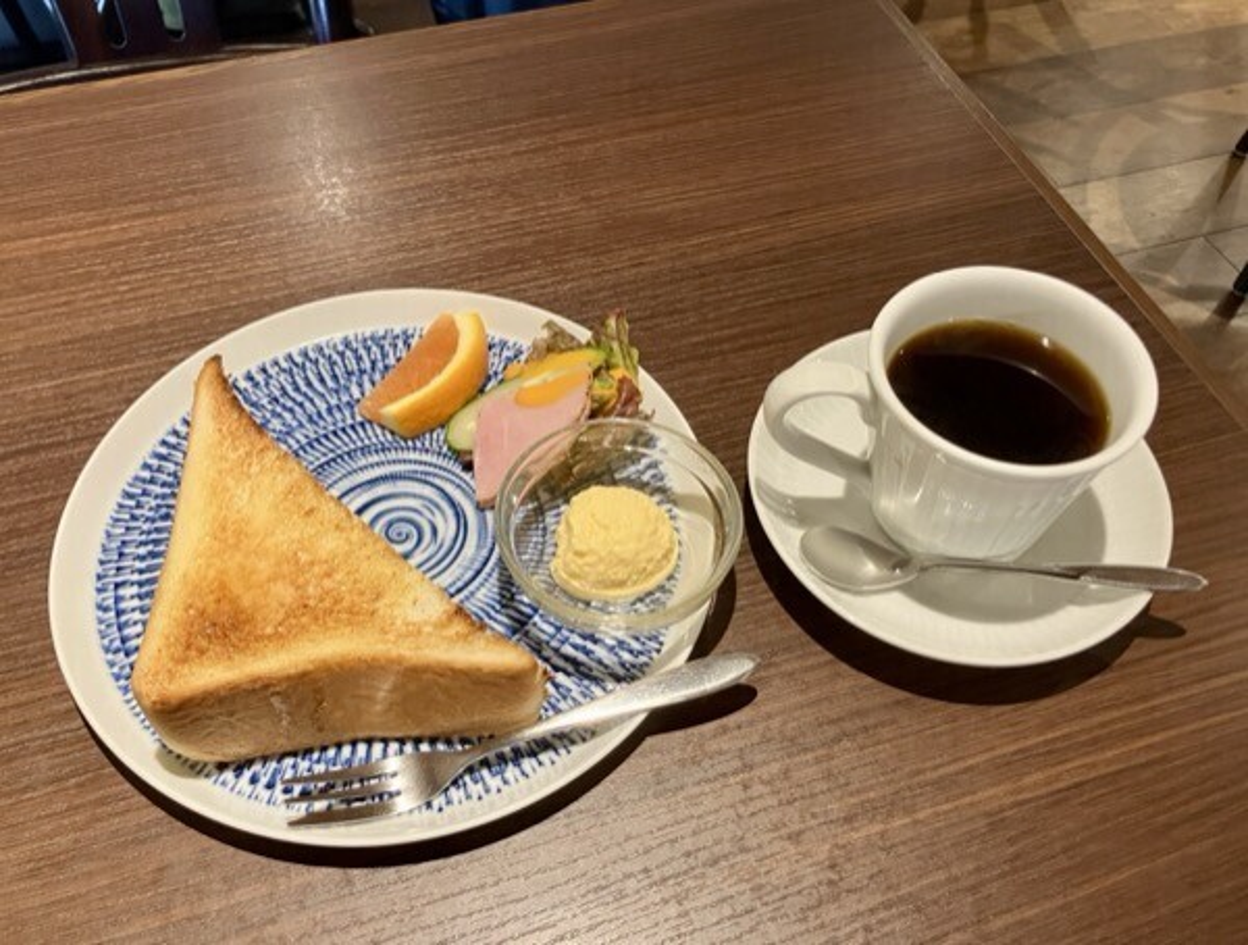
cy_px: 472
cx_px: 624
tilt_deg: -51.1
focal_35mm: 28
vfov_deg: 50.0
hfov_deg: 63.3
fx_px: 1013
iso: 200
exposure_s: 1/60
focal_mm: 3.99
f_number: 1.8
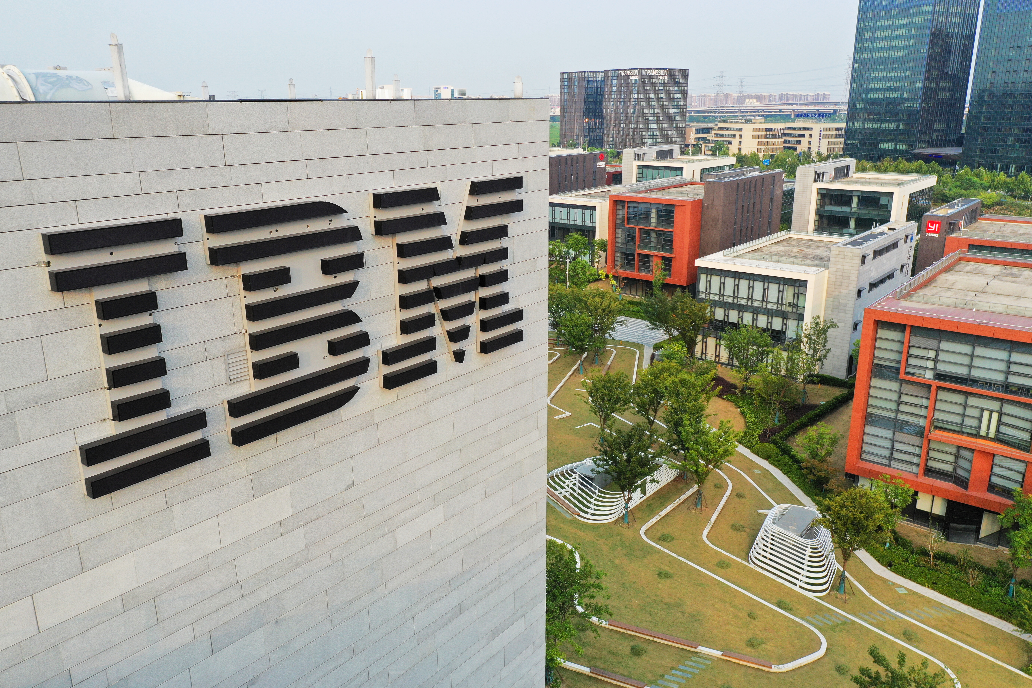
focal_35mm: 28
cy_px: 344
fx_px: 803
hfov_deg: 65.5
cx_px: 516
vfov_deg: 46.4
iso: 100
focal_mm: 10.26
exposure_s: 1/200
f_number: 4.5
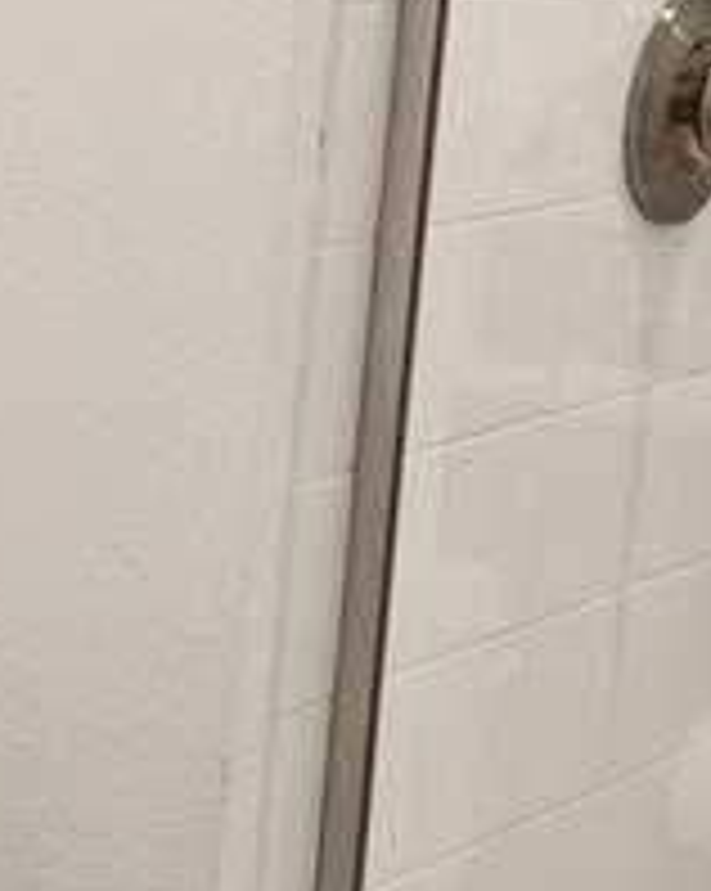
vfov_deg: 14.1
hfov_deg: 10.9
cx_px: -346
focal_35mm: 136
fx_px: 3583
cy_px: 220
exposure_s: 1/120
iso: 125
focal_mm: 5.4
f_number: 1.8
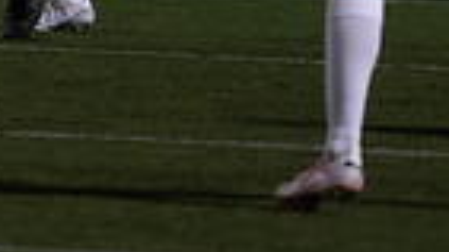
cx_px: -70
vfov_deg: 1.0
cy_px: -323
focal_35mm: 1155
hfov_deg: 1.9
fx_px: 13738
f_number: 2.8
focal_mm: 200
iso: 5000
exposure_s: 1/1000
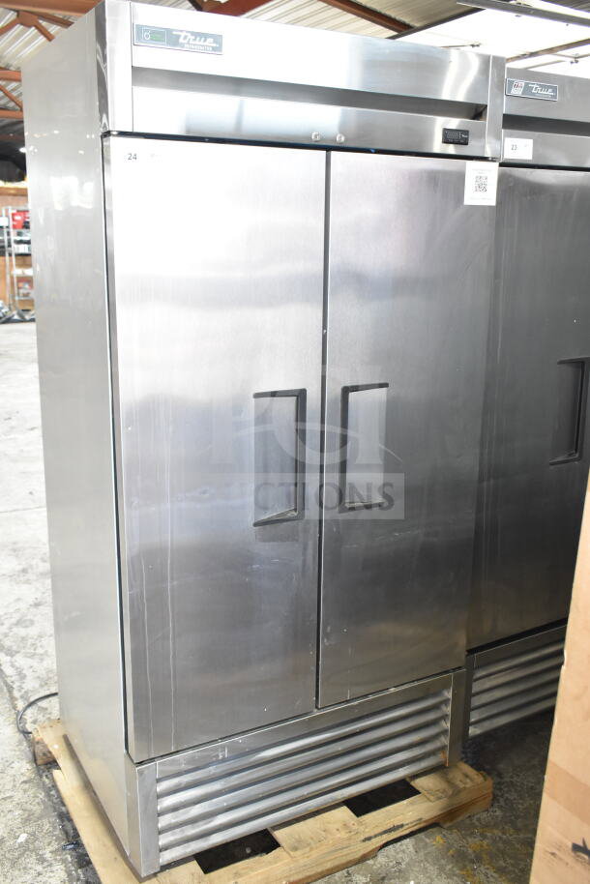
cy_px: 442
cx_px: 295
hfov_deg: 40.0
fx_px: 811
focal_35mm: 33
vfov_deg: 57.2
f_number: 5
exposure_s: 1/100
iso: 1600
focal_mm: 22
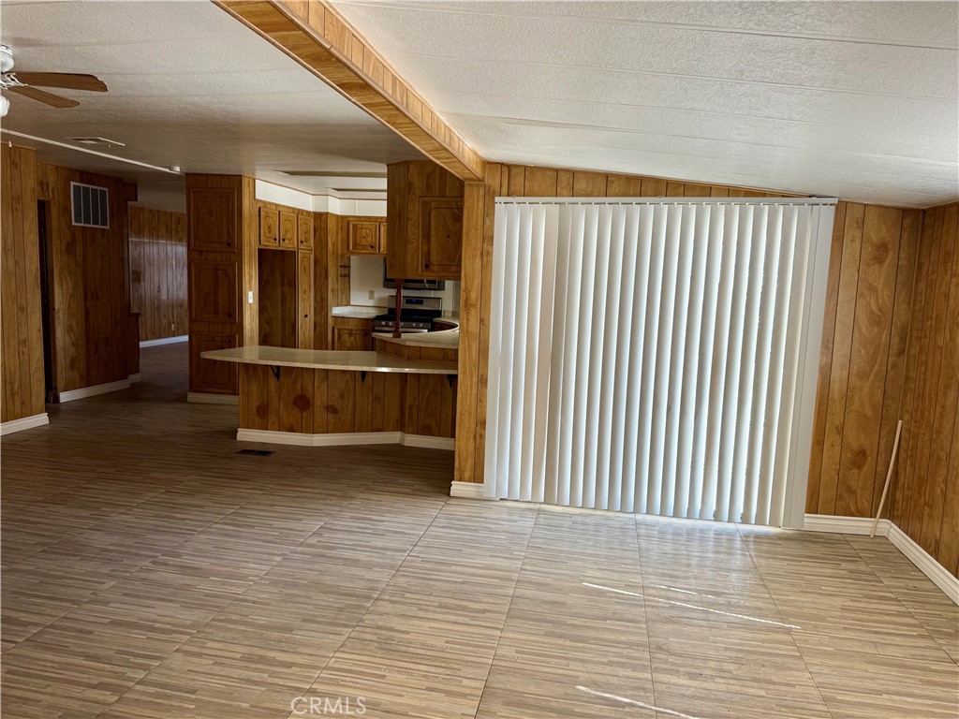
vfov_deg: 56.8
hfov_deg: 71.6
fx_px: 665
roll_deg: -2.4
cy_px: 360
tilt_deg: -6.6
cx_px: 480
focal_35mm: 24
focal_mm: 6.76
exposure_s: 1/121
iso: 80
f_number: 1.78
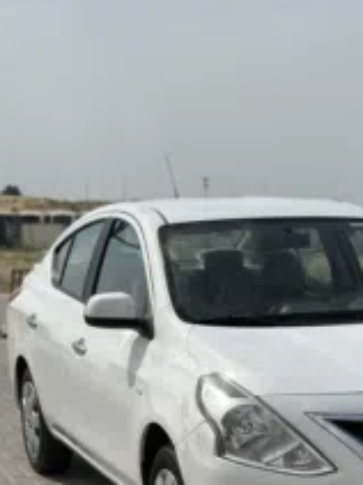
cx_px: 324
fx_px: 1274
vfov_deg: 21.1
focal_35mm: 91
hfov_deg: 16.0
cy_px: 423
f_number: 1.78
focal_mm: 6.86
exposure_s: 1/13699
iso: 100
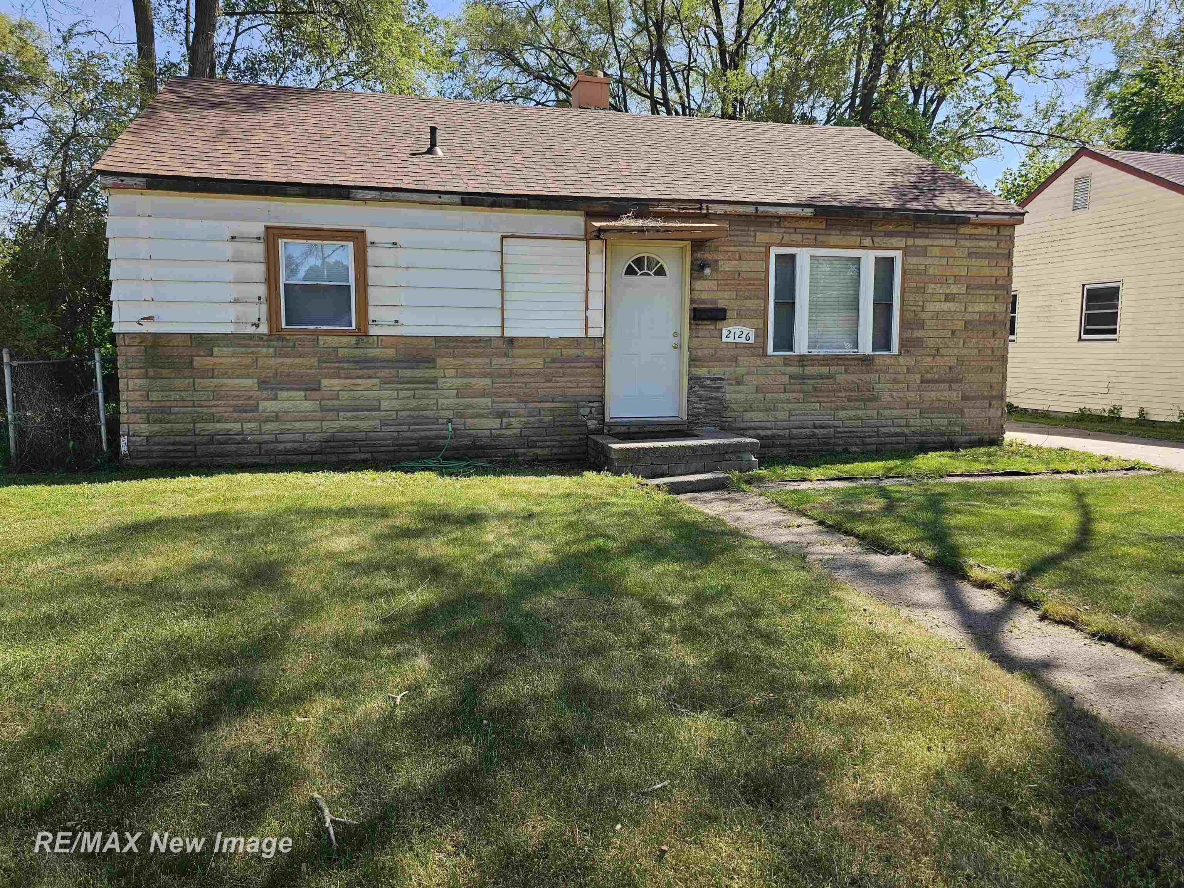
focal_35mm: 23
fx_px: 787
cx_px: 592
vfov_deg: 58.9
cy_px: 444
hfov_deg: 73.9
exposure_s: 1/294
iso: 10
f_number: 1.7
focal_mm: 6.3
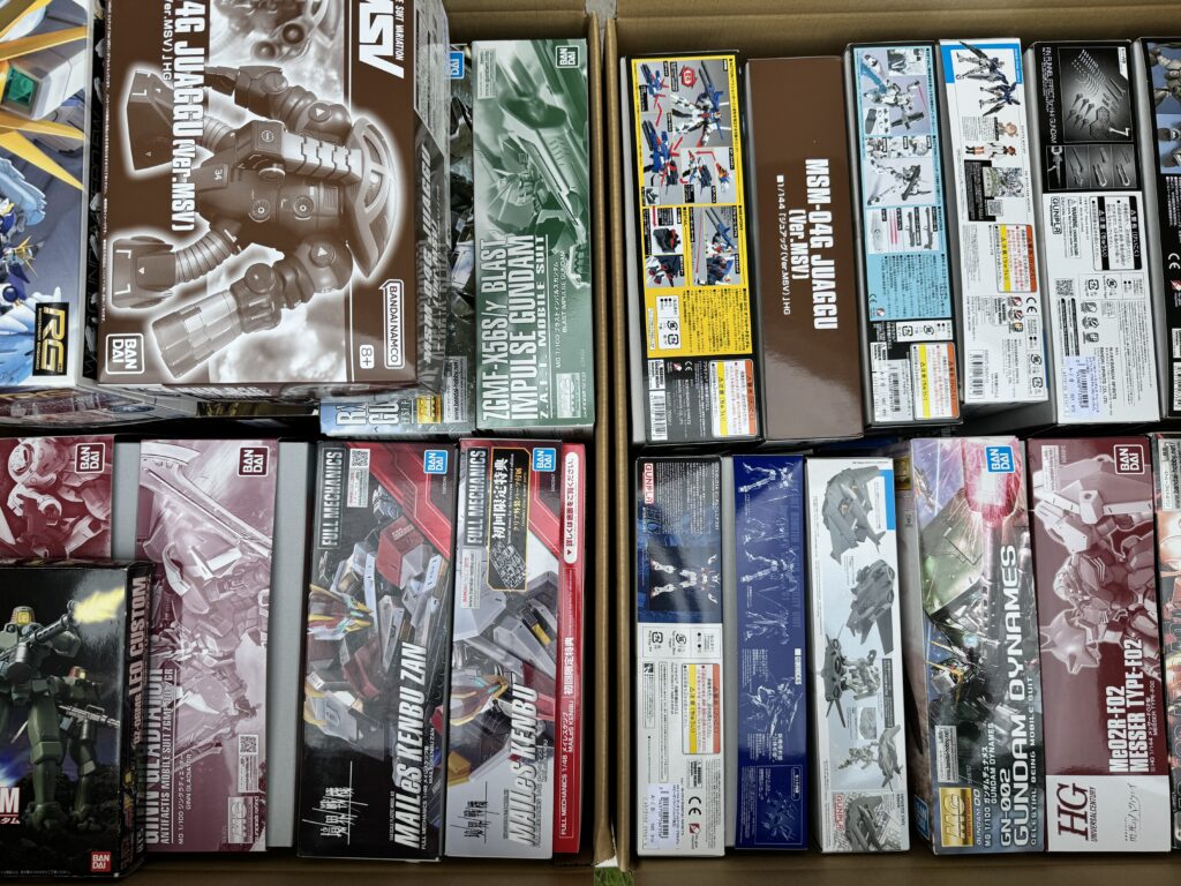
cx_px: 590
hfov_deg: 71.6
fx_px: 819
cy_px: 443
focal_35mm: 24
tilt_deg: -84.2
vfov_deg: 56.8
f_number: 1.78
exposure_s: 1/1637
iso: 80
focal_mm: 6.76
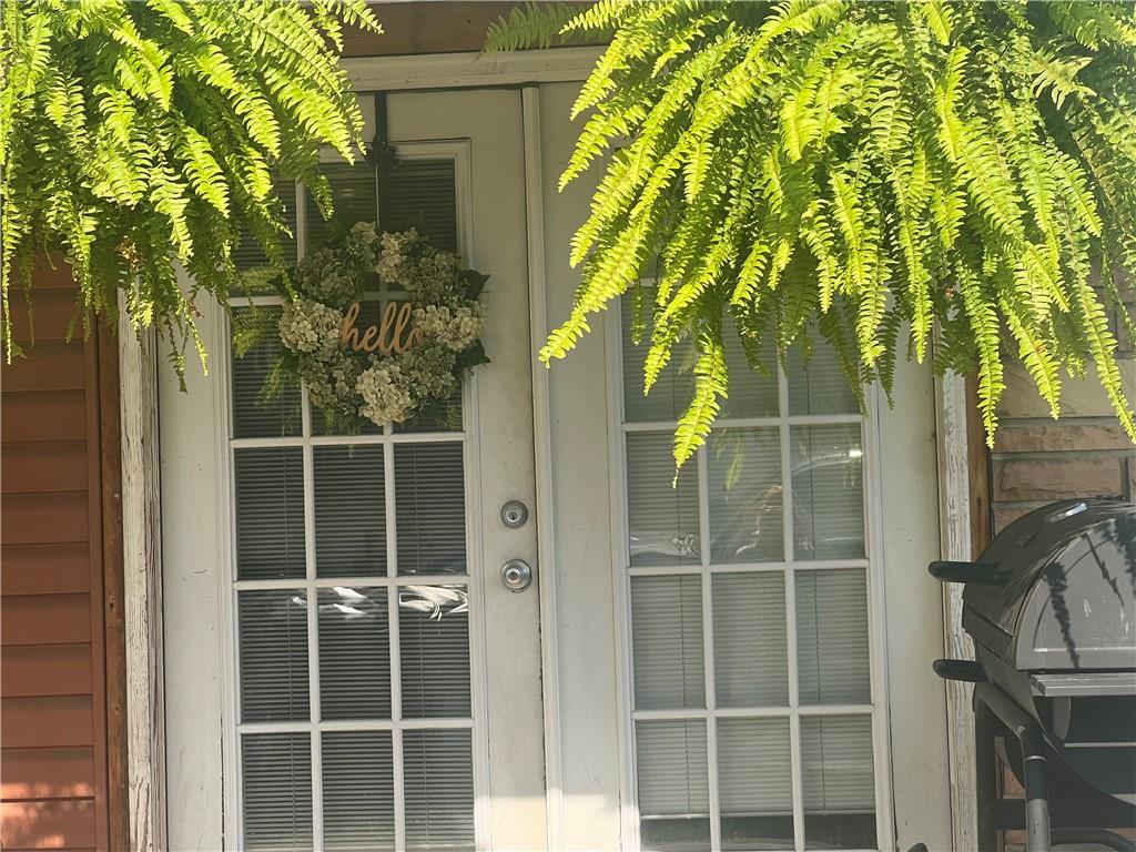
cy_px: 426
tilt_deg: +0.7
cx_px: 568
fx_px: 2527
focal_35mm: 77
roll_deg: +1.5
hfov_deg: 25.3
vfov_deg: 19.1
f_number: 2.8
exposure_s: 1/405
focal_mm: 9
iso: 32
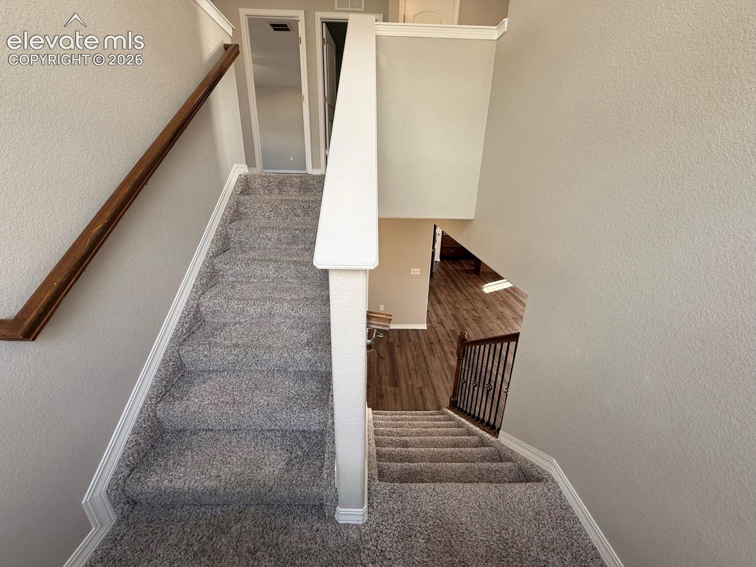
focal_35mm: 14
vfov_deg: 85.7
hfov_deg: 102.1
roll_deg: -1.1
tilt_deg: -20.0
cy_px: 284
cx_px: 378
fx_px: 306
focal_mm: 2.22
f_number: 2.2
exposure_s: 1/120
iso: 100
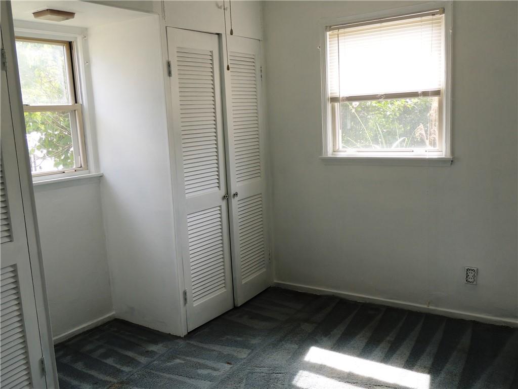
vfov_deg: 42.9
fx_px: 494
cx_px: 259
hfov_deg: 55.4
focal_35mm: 33
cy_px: 194
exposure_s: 1/80
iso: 100
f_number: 3.6
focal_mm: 5.8
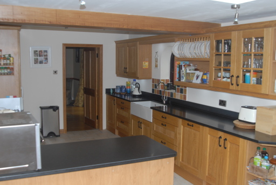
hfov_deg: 53.1
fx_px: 276
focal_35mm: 36
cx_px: 138
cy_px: 92
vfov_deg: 37.0
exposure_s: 1/60
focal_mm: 24
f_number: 3.5
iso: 250
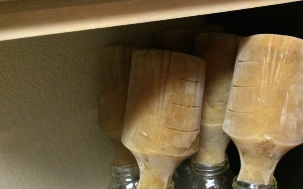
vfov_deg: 30.0
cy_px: 146
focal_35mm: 42
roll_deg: +4.8
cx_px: 205
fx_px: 347
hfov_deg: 46.4
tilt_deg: -21.9
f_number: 2.2
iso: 640
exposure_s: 1/15
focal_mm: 4.15
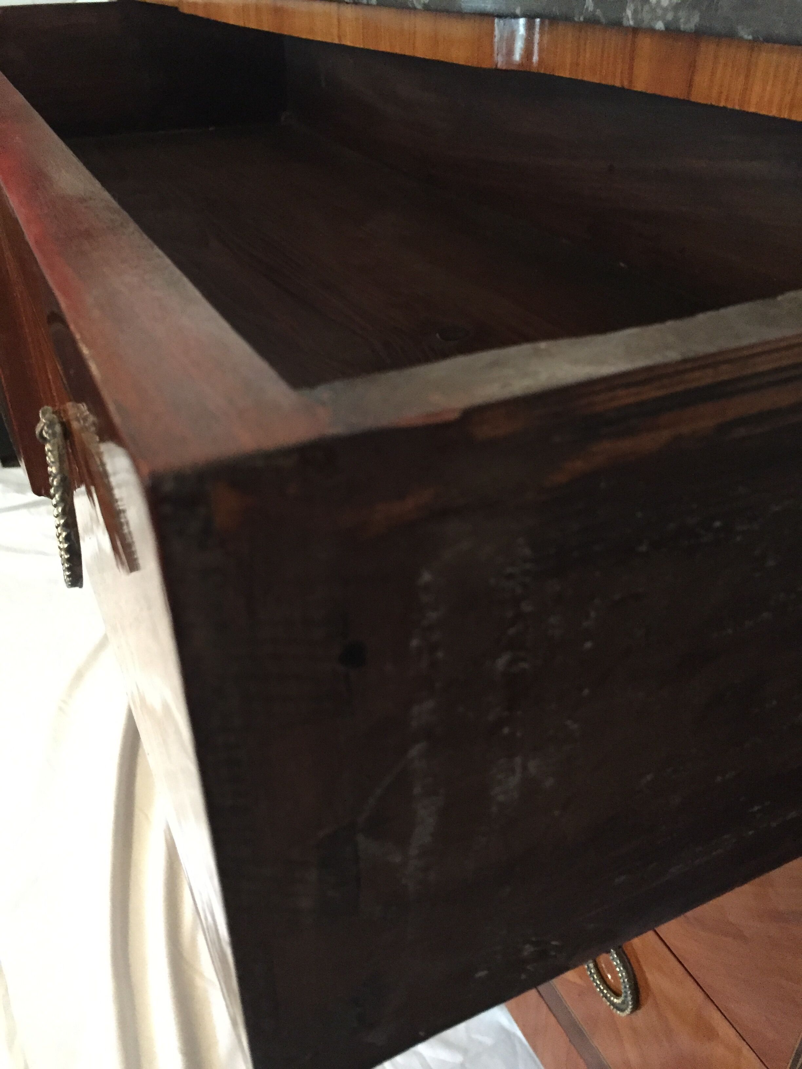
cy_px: 534
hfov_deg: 48.2
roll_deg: +0.5
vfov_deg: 61.7
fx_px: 896
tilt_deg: -31.8
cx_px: 401
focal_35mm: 29
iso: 400
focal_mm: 4.15
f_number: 2.2
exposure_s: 1/17
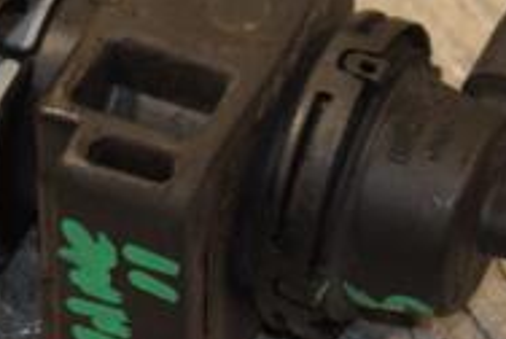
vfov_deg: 2.8
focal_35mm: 502
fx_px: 7061
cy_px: 59
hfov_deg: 4.1
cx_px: 250
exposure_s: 1/125
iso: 800
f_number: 5.6
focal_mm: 105
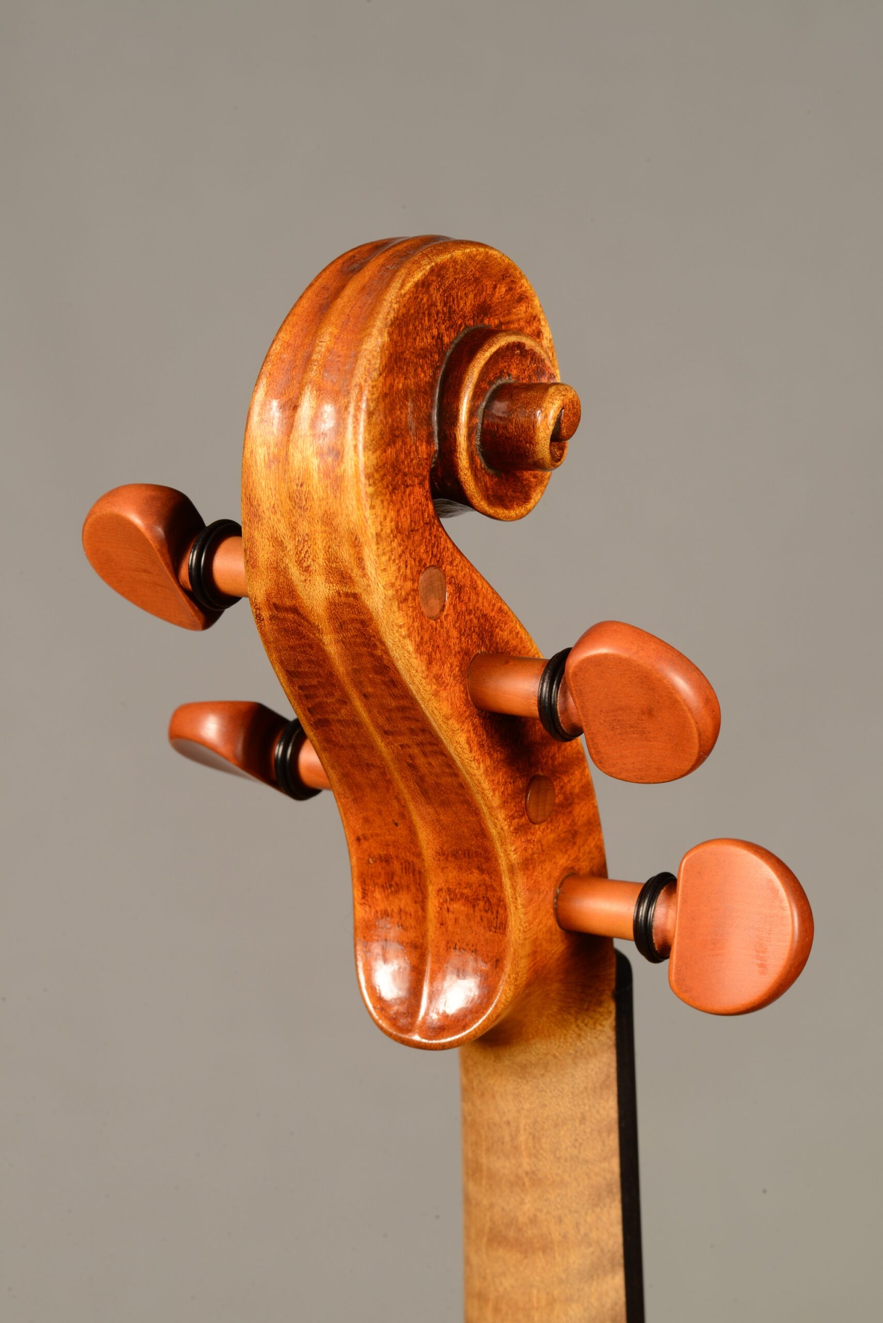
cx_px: 442
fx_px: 3859
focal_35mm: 105
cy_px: 662
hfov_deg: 13.1
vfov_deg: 19.4
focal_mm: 105
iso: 100
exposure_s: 1
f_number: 22
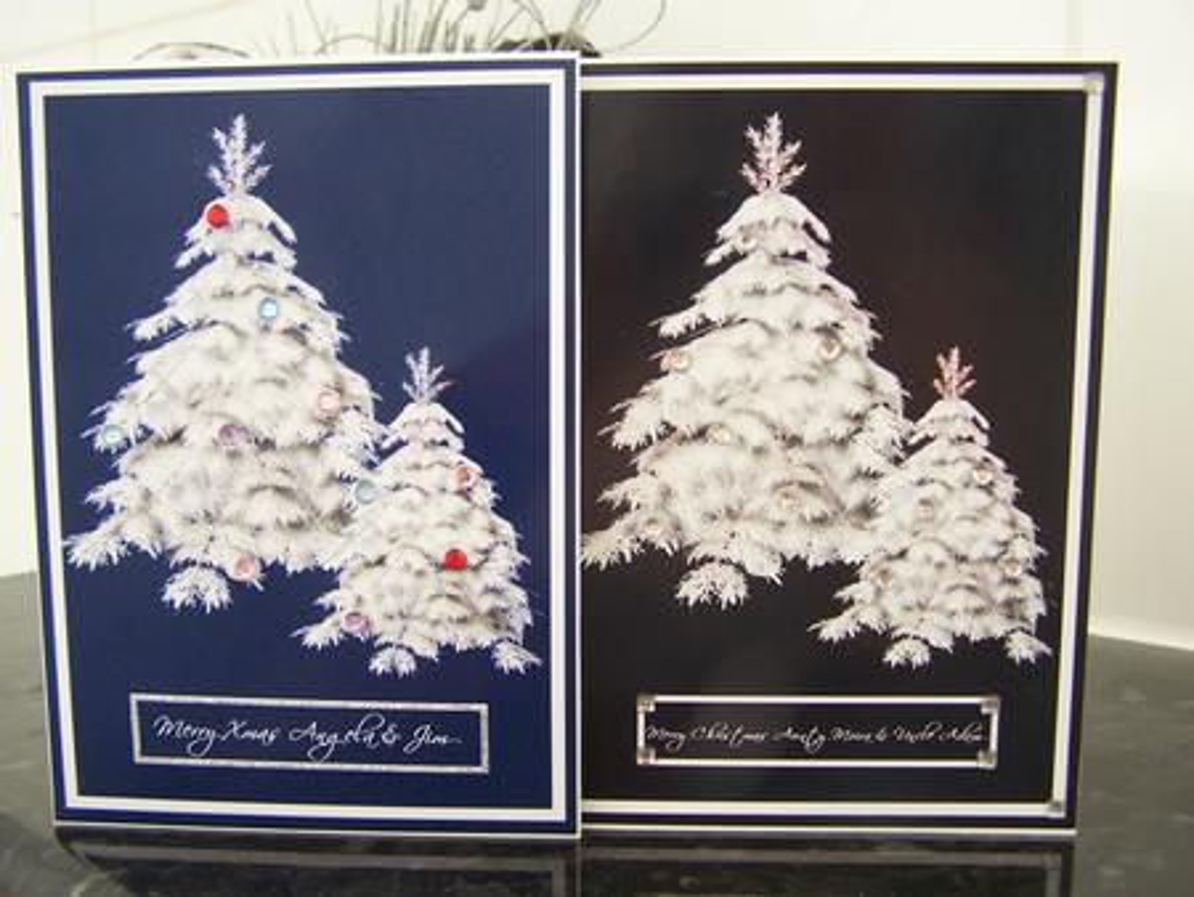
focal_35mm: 38
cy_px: 448
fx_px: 1311
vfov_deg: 37.8
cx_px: 597
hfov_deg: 49.0
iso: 140
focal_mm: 6.3
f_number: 2.8
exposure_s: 1/10
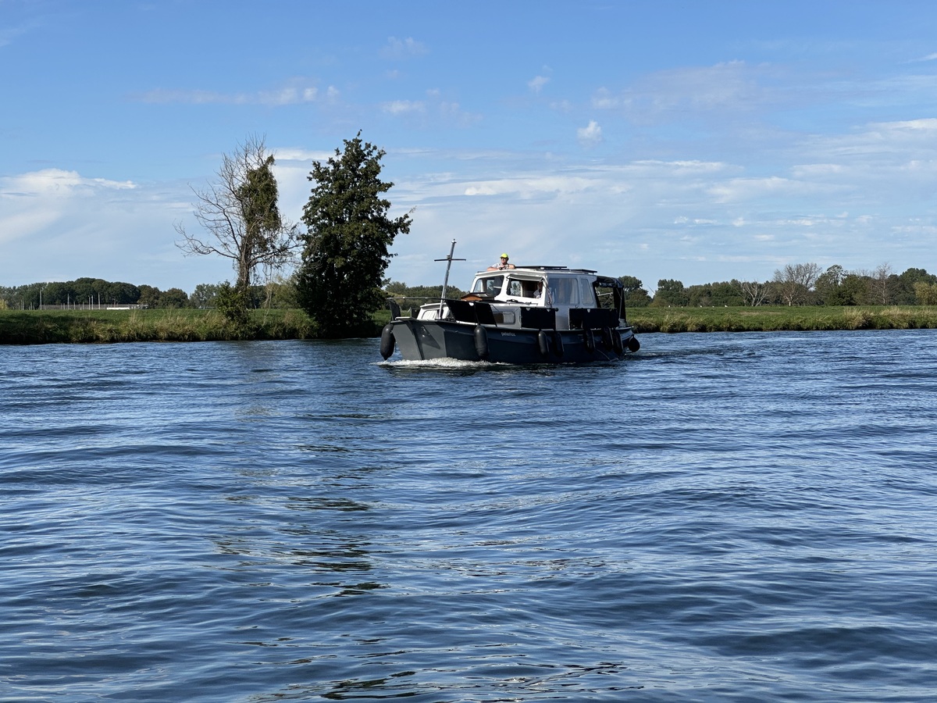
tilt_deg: -0.4
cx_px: 468
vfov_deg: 19.1
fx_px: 2084
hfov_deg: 25.3
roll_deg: +0.3
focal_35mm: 77
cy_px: 352
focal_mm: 9
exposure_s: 1/1014
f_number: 2.8
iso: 32
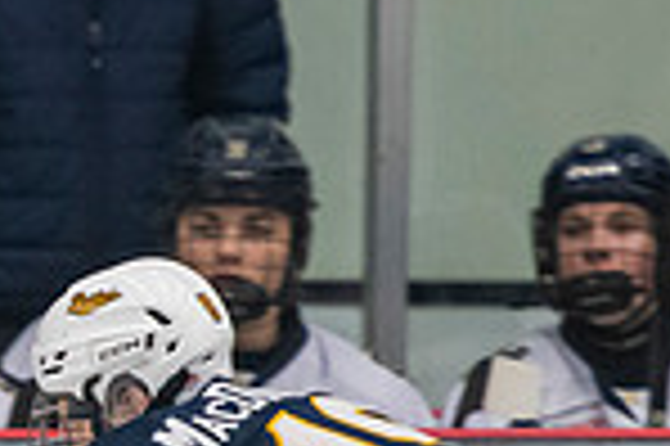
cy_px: 639
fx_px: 21230
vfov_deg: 1.2
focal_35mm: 1142
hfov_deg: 1.8
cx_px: -504
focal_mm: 185
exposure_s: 1/640
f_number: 3.2
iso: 2000
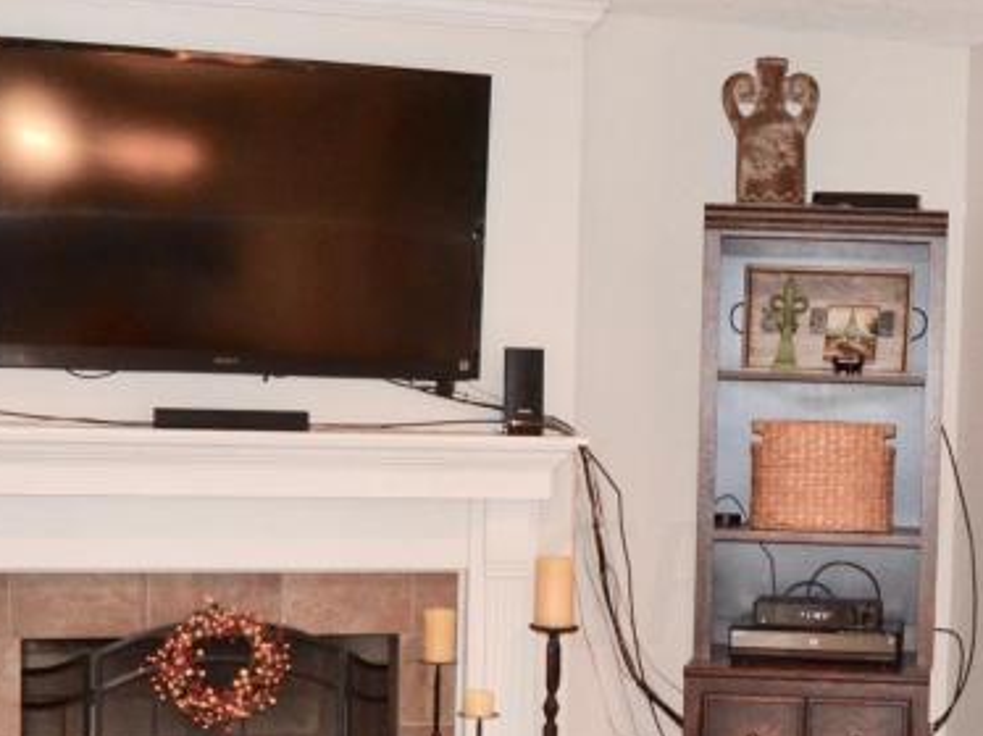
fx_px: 2270
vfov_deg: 18.3
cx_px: 823
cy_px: 581
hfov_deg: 24.0
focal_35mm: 80
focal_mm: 18
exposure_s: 1/60
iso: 1000
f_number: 3.5
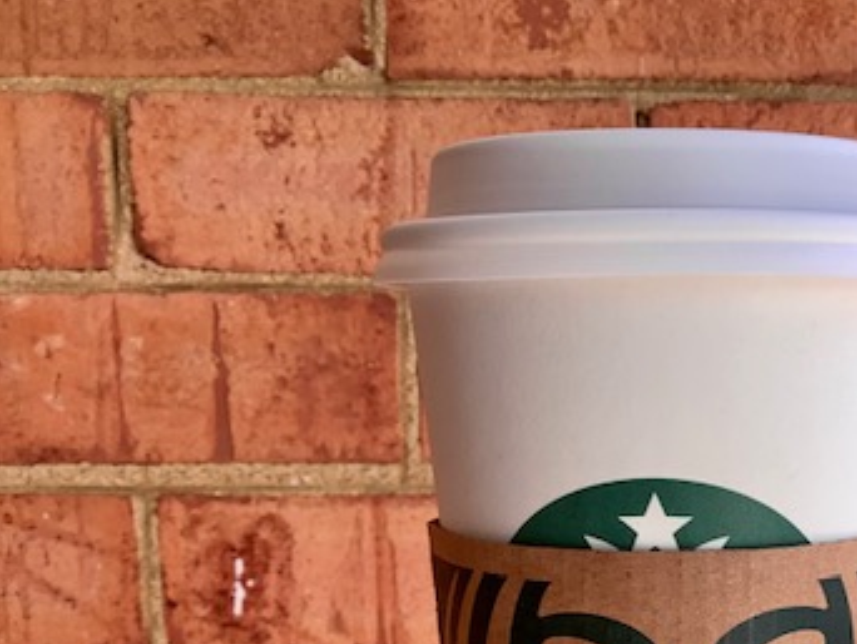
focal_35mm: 58
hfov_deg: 31.7
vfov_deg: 24.6
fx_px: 1437
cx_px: 759
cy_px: 559
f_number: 2.4
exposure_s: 1/120
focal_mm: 3.3
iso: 25
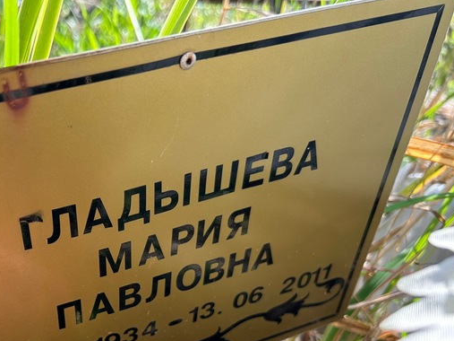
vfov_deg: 34.2
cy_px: 267
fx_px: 538
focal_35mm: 41
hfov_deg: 44.1
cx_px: 108
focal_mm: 5.7
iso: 50
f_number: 1.5
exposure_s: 1/594
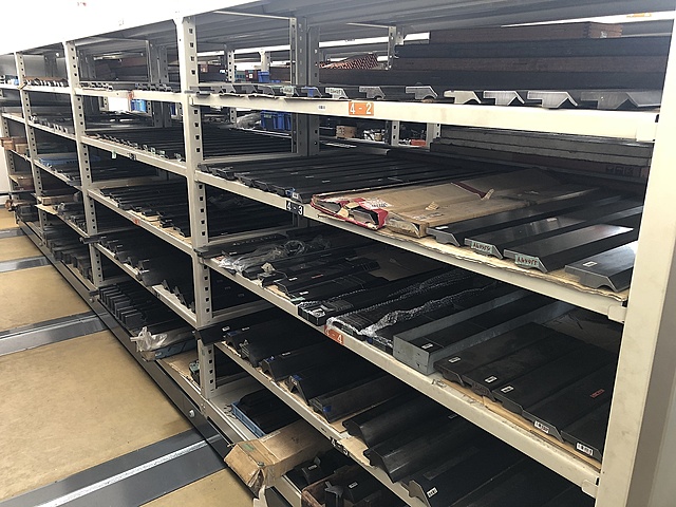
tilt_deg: -16.0
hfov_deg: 63.4
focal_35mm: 28
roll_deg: +0.1
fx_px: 547
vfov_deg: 49.7
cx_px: 338
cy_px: 254
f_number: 1.8
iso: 40
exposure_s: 1/15
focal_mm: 3.99
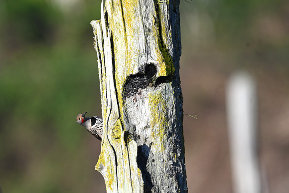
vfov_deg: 1.7
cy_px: 96
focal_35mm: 800
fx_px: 6423
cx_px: 144
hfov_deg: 2.6
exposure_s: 1/800
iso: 280
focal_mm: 800
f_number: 6.3
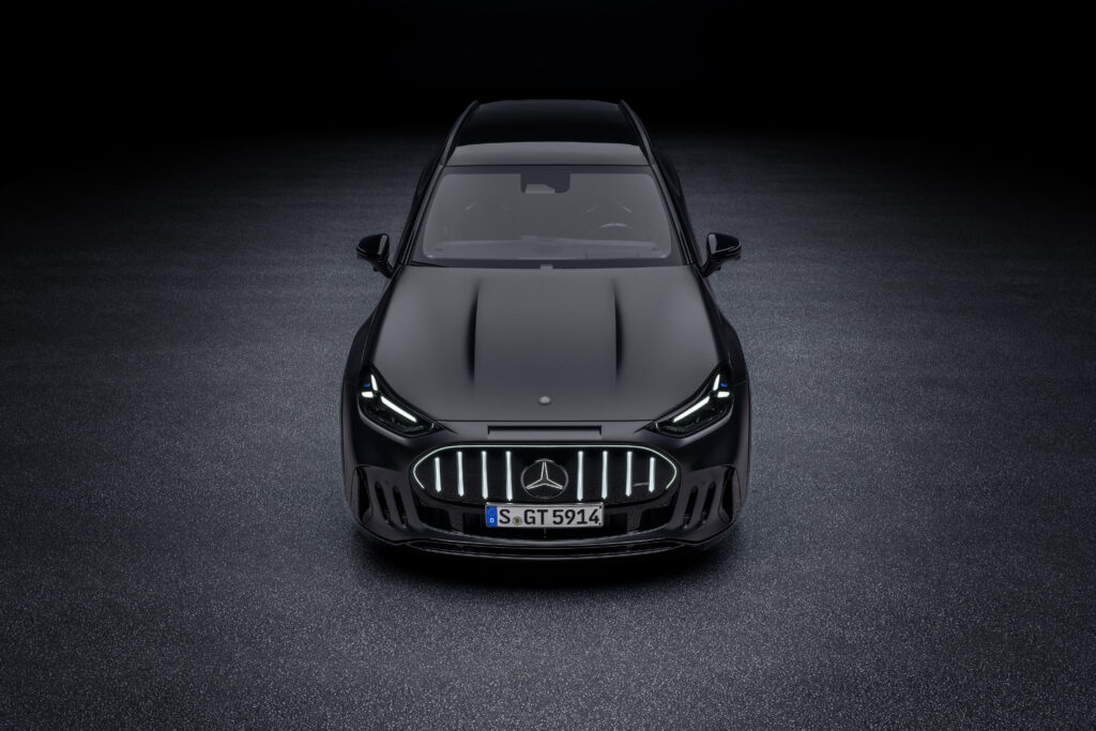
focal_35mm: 35
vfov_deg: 37.9
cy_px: 366
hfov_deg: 54.4
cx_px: 548
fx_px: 1066
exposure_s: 1/20
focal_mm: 35
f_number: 6.3
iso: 200
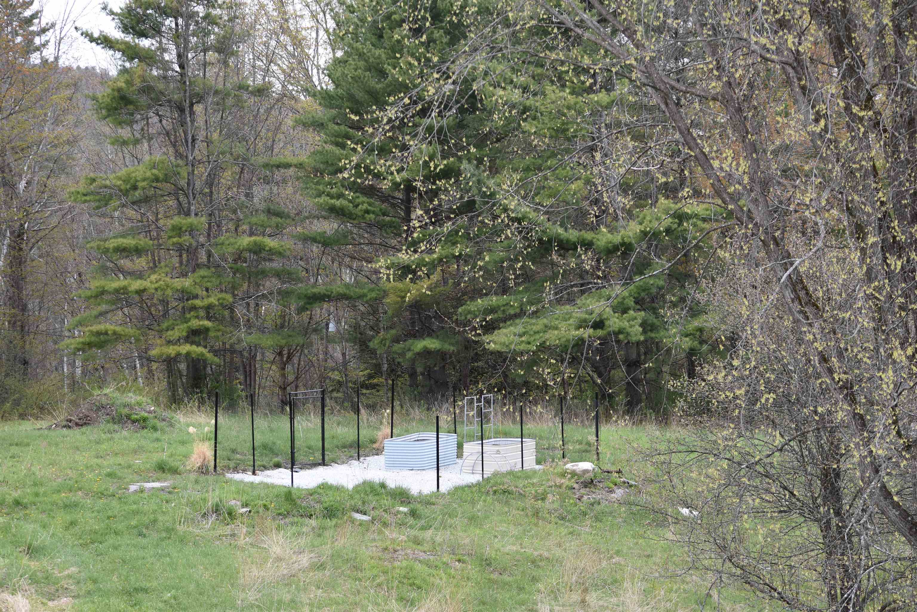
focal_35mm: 108
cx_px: 458
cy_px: 306
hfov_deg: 18.9
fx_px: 2751
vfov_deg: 12.7
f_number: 5
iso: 400
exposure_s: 1/400
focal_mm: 72
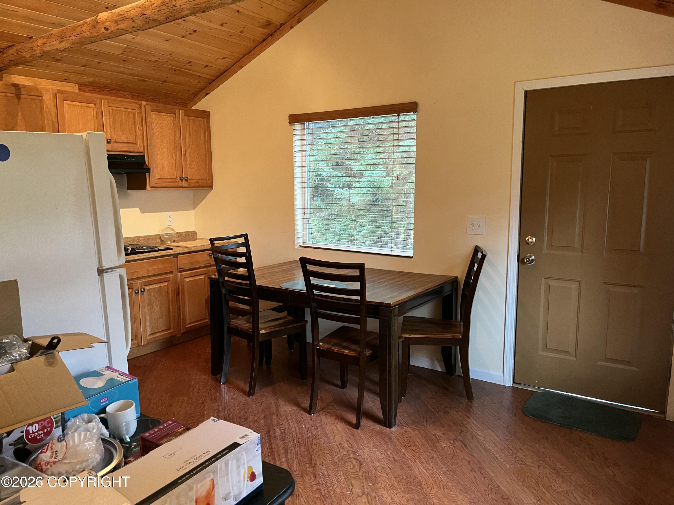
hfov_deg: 67.3
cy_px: 252
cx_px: 337
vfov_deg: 53.1
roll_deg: +0.7
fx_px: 506
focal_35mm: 26
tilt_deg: -8.9
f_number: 1.6
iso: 400
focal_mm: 5.1
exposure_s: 1/40
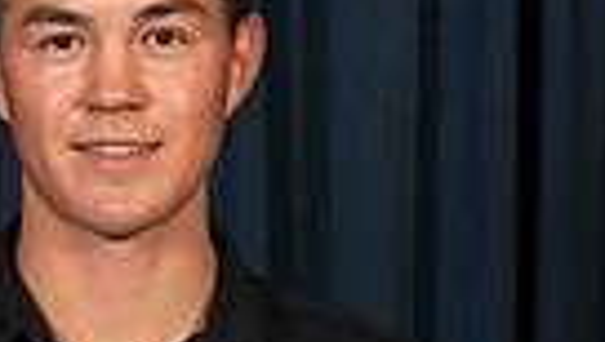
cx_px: -148
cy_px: 475
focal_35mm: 410
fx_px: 6588
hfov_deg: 5.2
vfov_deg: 3.0
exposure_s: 1/250
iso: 125
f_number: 5.6
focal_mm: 70
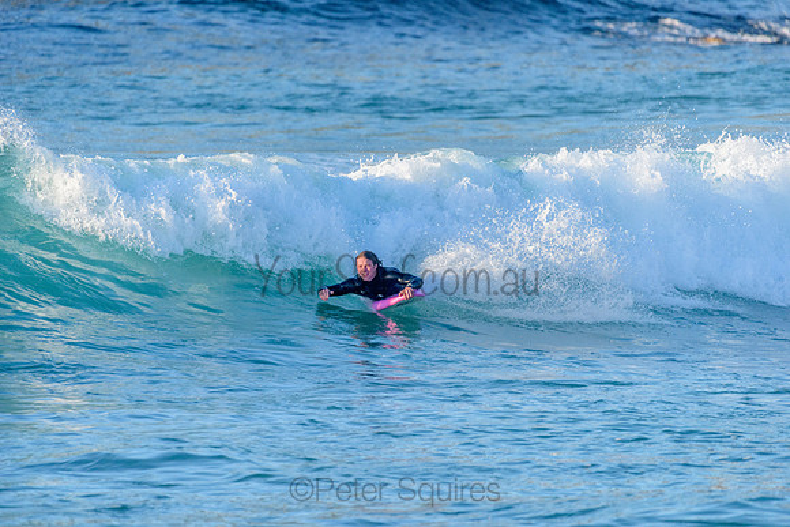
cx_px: 395
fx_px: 10974
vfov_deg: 2.8
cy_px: 264
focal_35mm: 500
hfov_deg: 4.1
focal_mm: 500
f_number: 5.6
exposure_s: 1/2000
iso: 560
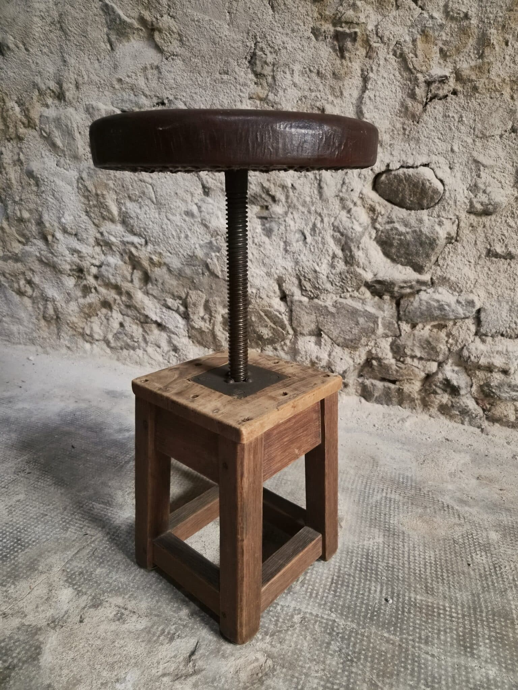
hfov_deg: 58.9
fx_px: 459
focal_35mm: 23
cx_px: 259
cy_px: 345
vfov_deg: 73.9
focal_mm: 5.4
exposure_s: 1/100
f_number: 1.8
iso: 1600
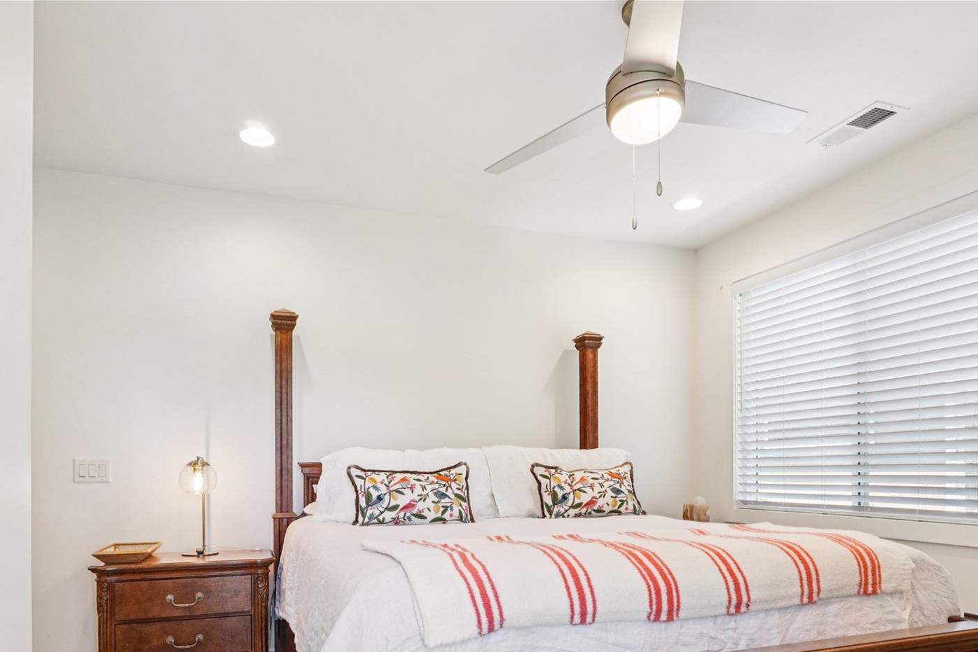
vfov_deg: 54.9
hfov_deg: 78.3
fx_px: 598
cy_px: 477
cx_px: 436
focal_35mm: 22
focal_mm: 10
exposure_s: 1/30
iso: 400
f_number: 8
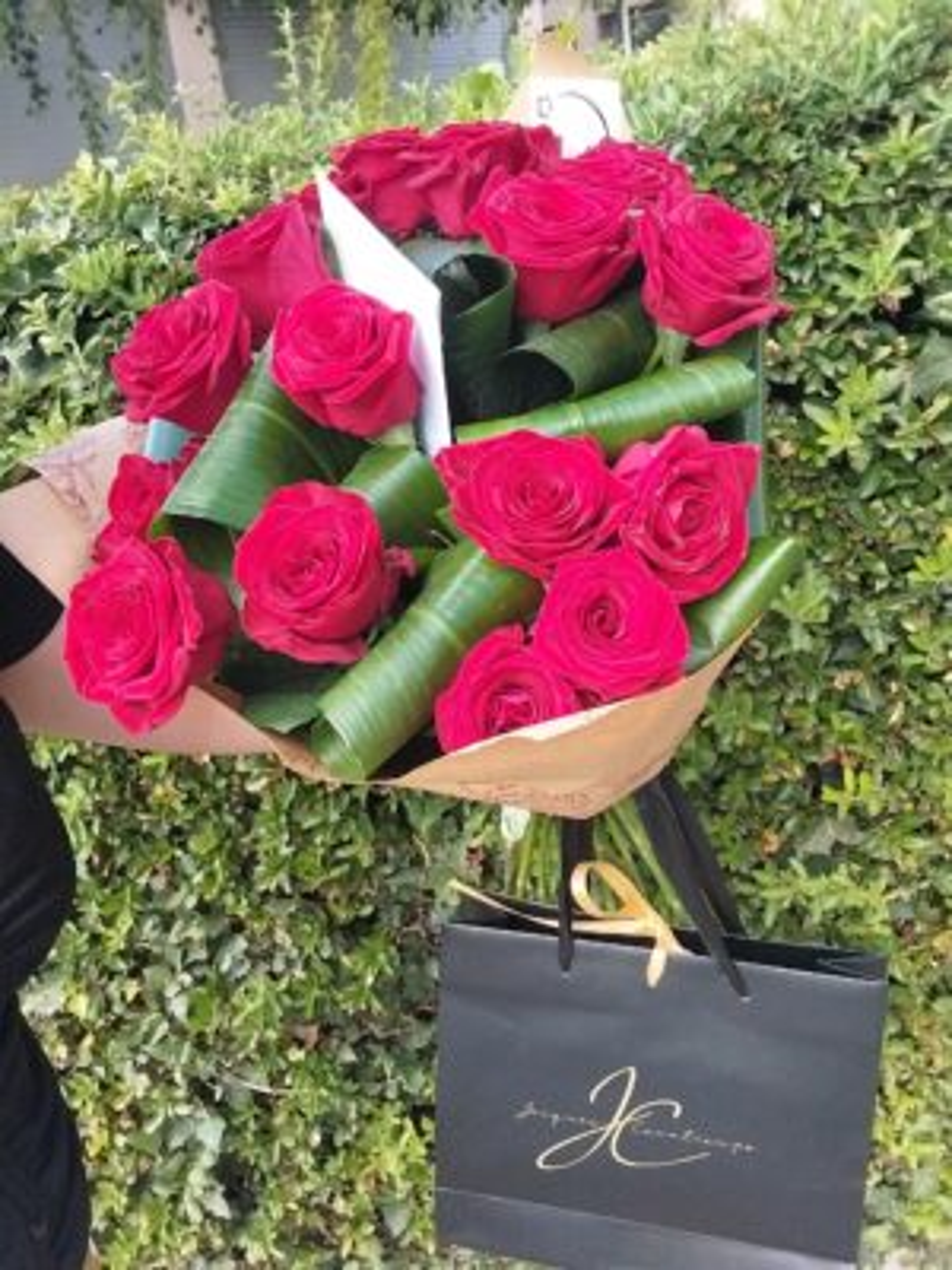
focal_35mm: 25
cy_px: 635
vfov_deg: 69.4
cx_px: 476
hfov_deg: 54.9
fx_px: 917
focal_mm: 2.67
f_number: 2.2
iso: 50
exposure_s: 1/159
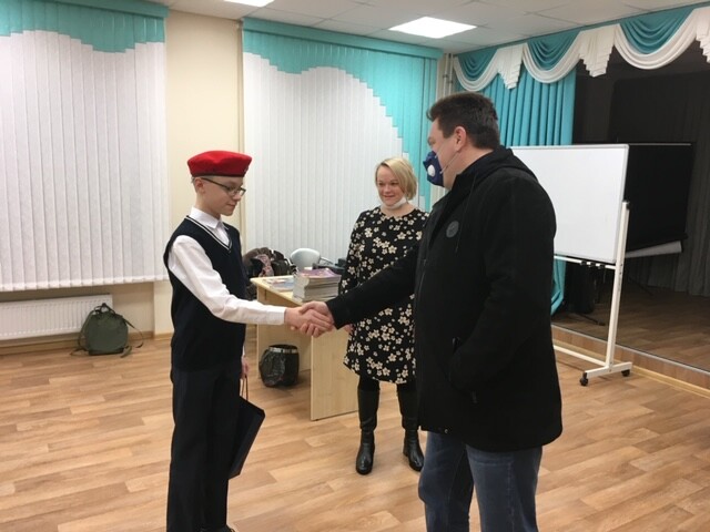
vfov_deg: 48.2
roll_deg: -3.1
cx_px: 355
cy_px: 266
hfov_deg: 61.7
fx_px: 595
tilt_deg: -10.0
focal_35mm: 29
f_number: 2.2
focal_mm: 4.15
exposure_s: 1/33
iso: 40
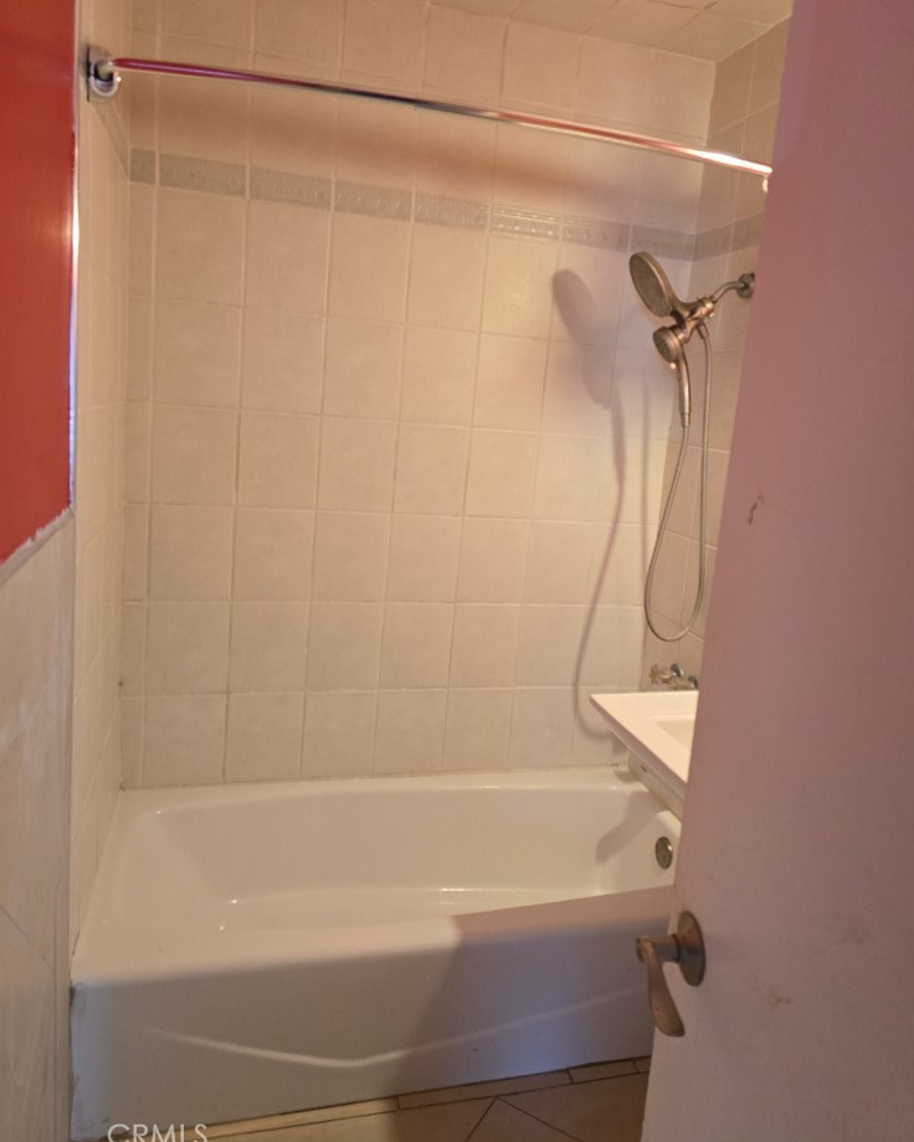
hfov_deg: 56.8
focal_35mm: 25
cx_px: 468
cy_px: 518
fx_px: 845
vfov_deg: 68.0
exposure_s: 1/120
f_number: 1.7
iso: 640
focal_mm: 6.3
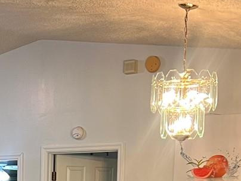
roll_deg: -0.4
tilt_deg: -9.1
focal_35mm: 103
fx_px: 717
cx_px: 19
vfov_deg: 13.0
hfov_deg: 18.7
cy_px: 323
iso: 125
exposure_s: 1/60
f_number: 1.5
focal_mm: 5.7
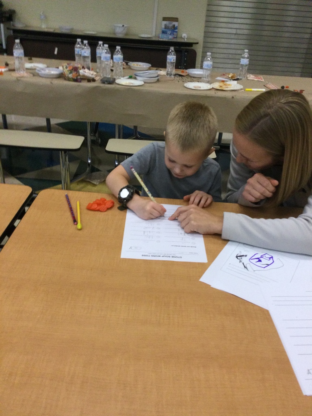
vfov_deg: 58.4
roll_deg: -3.3
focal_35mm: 31
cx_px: 156
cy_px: 208
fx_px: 373
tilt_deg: -27.0
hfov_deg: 45.4
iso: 40
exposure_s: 1/30
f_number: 2.4
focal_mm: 3.3
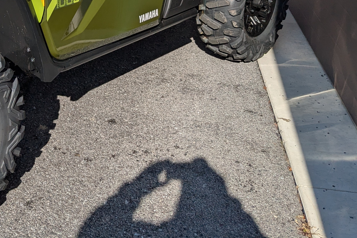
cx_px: 13
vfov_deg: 21.1
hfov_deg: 31.3
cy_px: -45
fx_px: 595
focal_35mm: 60
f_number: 1.73
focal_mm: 4.38
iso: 73
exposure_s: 1/4673
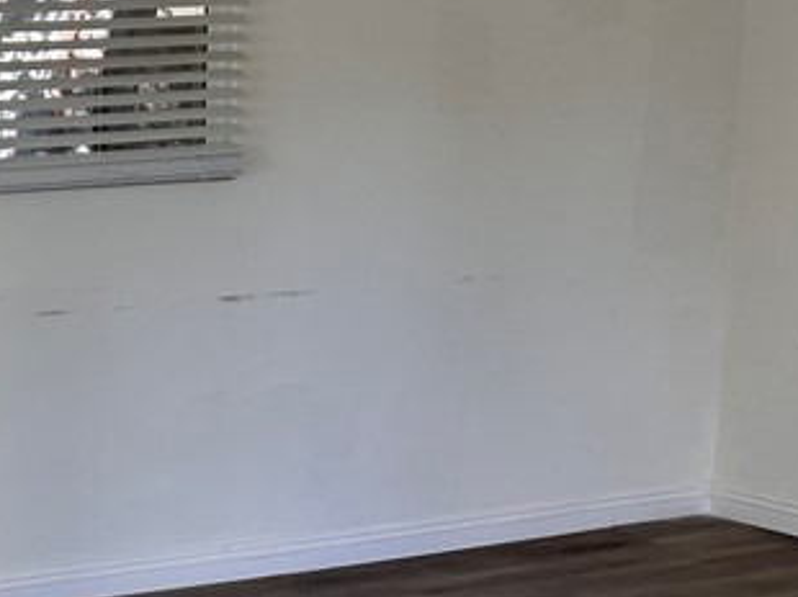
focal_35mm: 86
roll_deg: +1.7
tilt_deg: -10.4
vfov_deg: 17.0
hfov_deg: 20.8
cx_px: -237
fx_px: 1981
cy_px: 494
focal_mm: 5.7
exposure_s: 1/212
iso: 50
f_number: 1.5
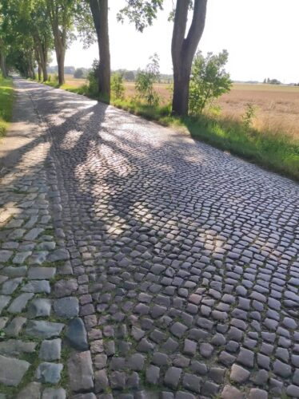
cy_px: 200
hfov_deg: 54.8
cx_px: 150
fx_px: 288
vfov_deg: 69.4
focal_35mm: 25
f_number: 1.79
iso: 50
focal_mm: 4.7
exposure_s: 1/381
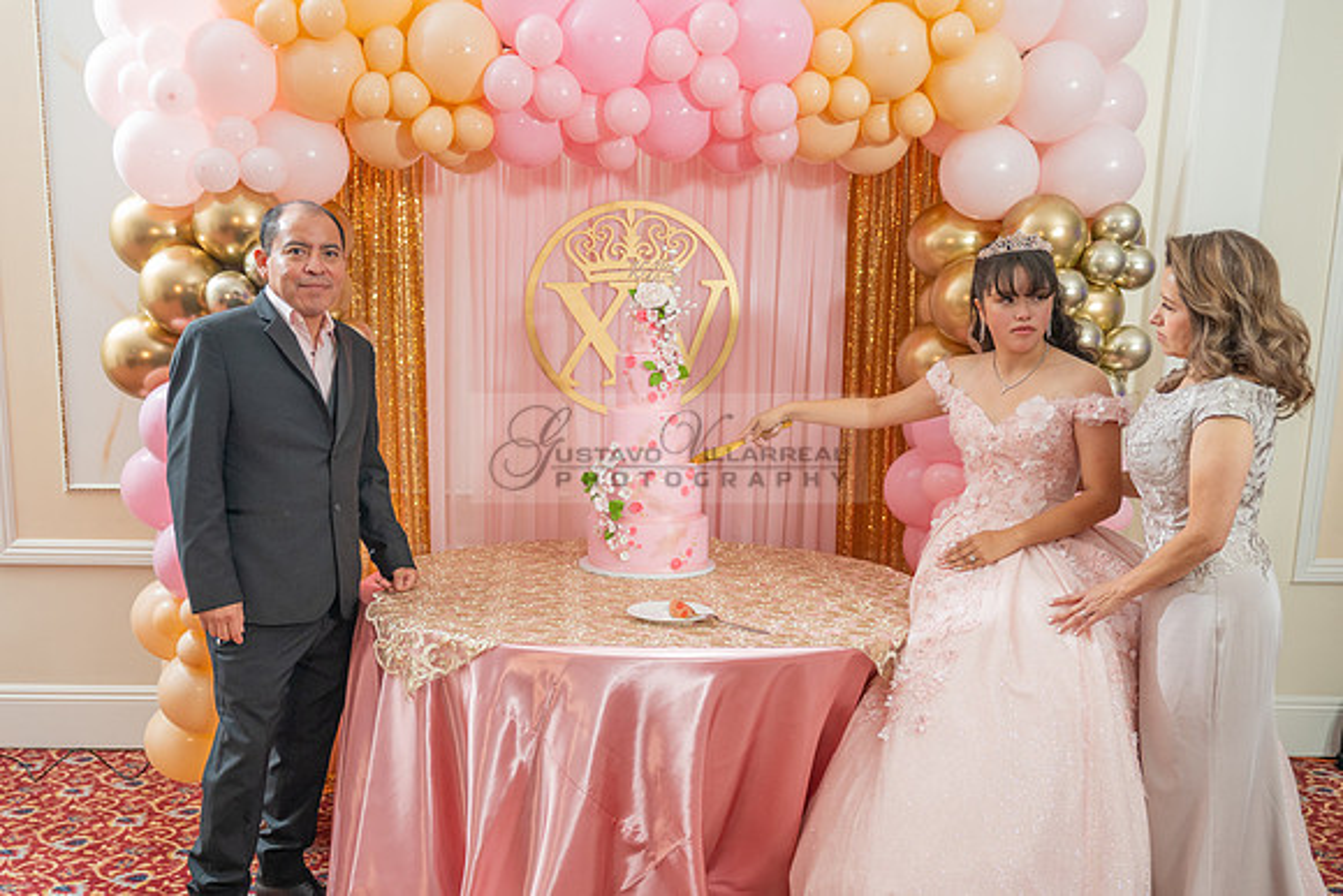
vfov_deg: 36.2
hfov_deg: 52.6
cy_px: 592
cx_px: 630
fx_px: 1358
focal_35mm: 36
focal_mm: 27
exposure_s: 1/100
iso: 400
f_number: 2.8
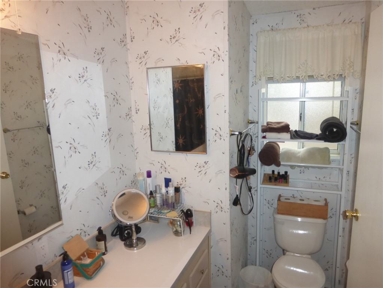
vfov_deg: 56.8
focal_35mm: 24
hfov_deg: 71.6
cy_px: 144
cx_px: 192
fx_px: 266
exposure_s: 1/60
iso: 200
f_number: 3.3
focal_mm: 4.3
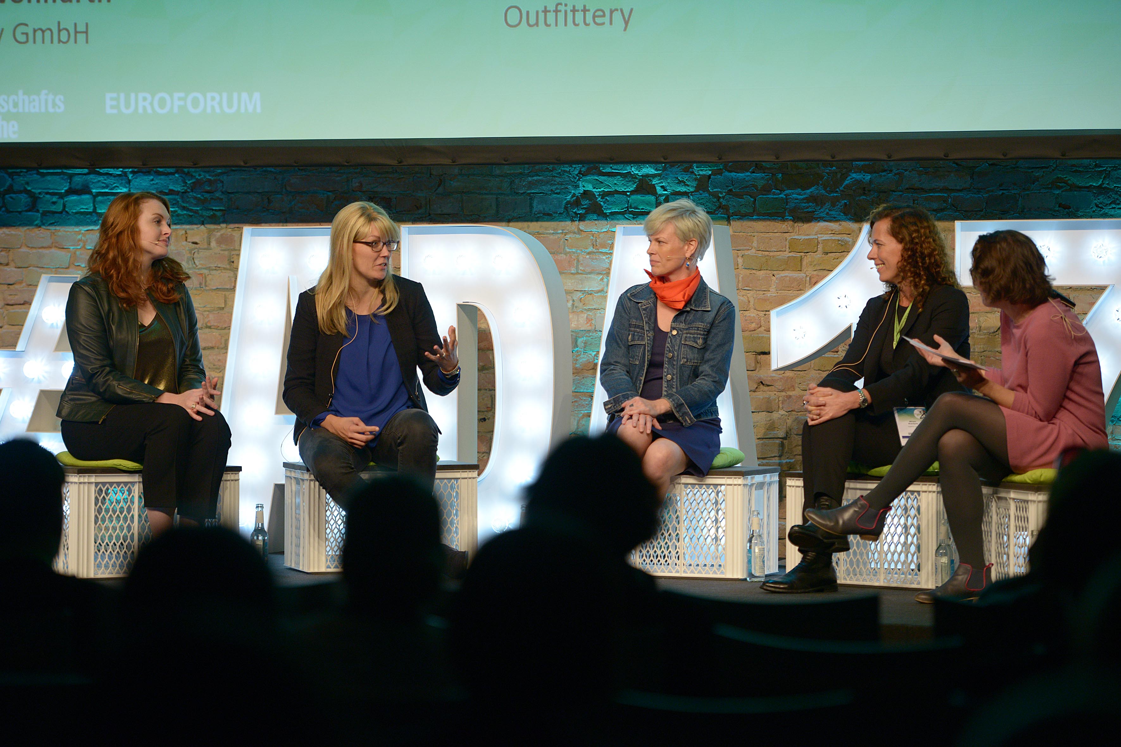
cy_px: 374
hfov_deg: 16.4
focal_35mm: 125
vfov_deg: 11.0
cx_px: 560
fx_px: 3892
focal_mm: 125
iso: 1000
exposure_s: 1/200
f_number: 2.8
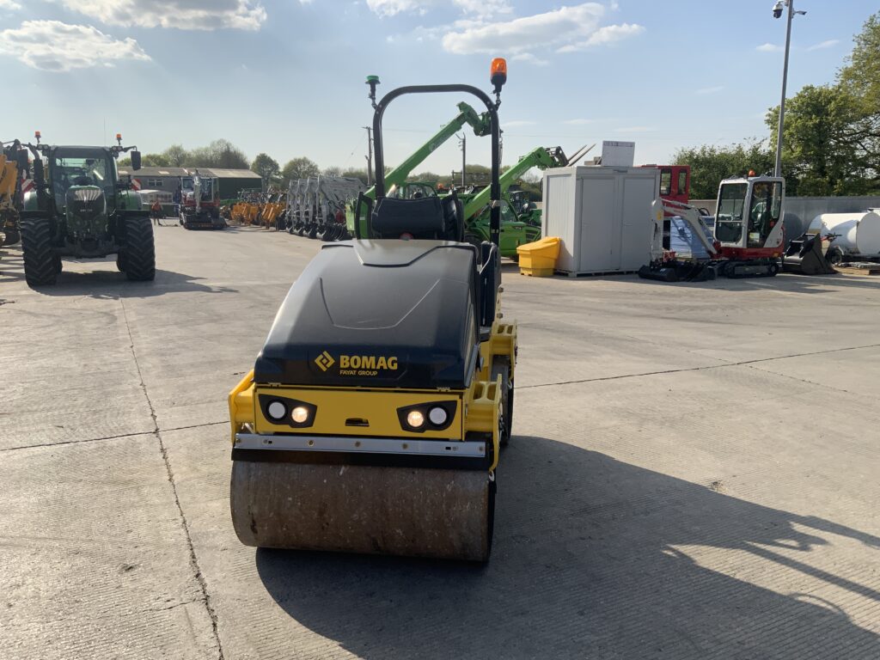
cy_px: 330
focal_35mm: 29
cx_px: 440
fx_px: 737
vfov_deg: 48.2
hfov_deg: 61.7
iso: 20
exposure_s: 1/2667
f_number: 1.8
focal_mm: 3
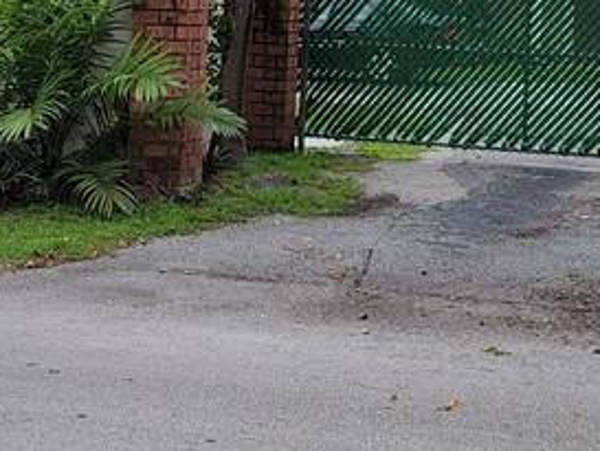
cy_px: -35
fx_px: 1561
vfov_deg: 16.0
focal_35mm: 90
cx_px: 273
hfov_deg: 21.8
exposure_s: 1/449
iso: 16
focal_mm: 6.7
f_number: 1.8
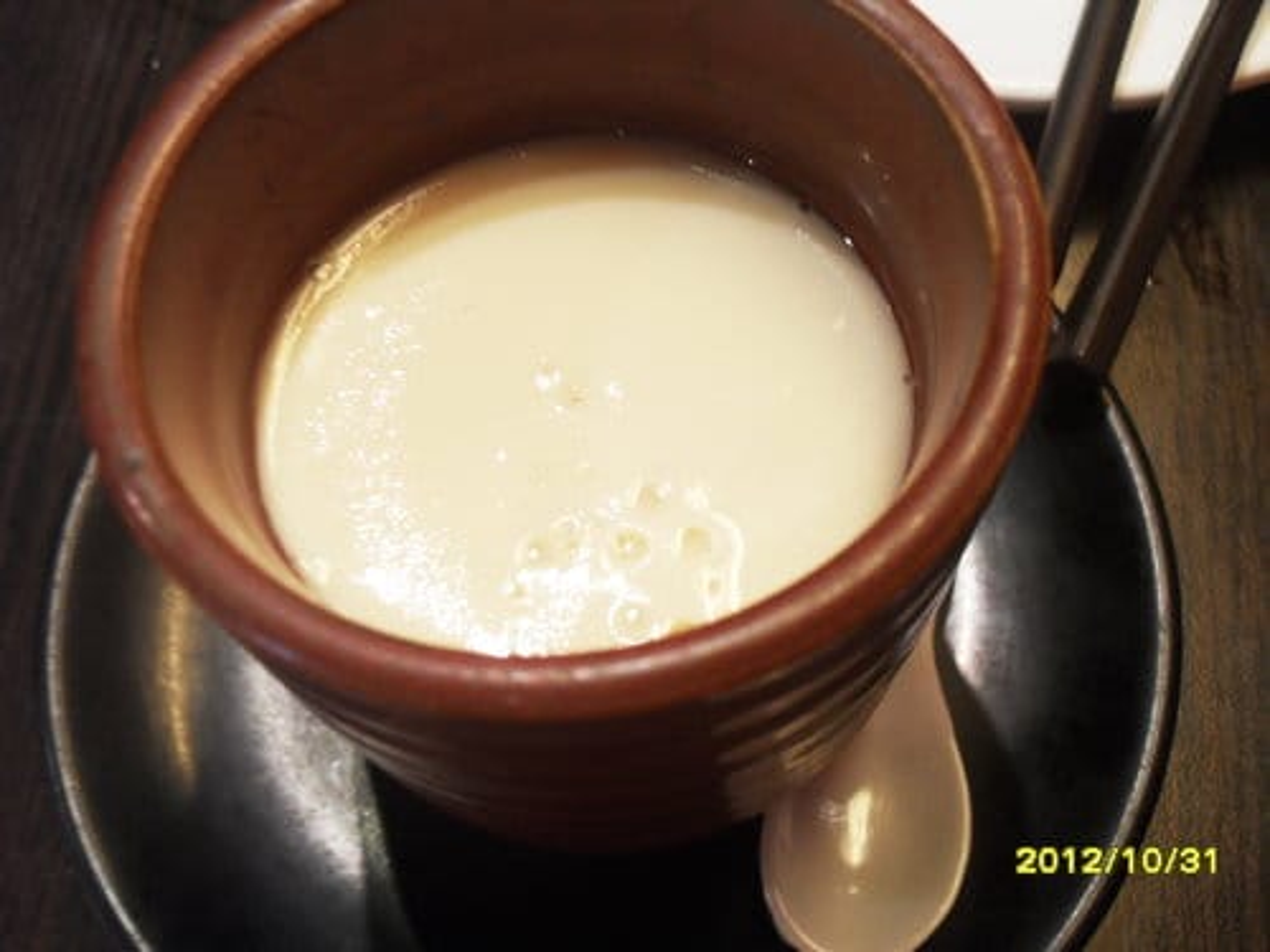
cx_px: 635
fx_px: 1284
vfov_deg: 40.7
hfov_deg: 52.6
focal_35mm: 35
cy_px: 476
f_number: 2.8
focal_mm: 6.2
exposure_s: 1/8
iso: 200
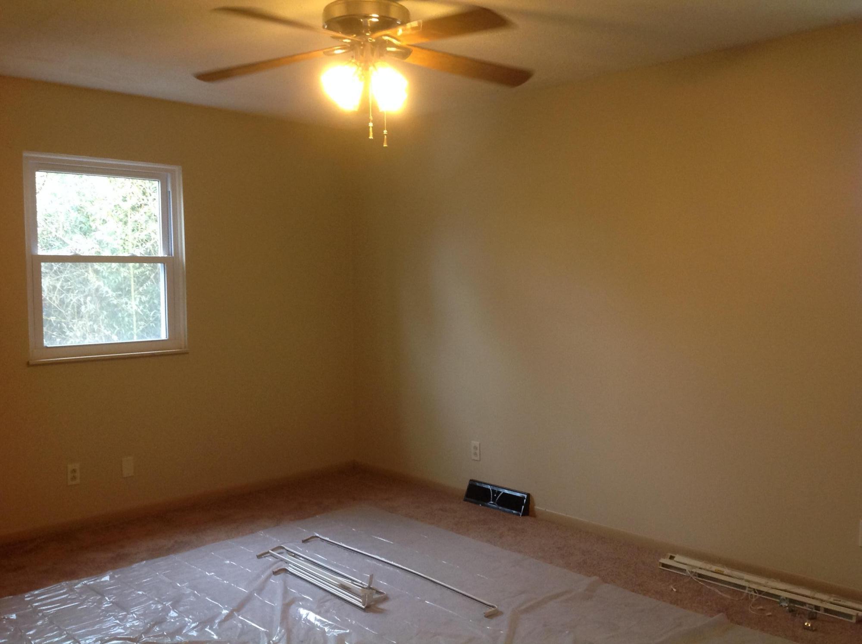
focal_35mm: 35
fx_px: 870
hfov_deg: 52.7
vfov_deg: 40.6
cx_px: 431
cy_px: 322
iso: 160
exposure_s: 1/15
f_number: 2.4
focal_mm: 4.28
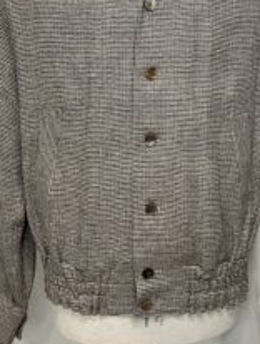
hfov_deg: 27.1
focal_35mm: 54
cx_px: 140
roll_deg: +0.3
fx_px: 539
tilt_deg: -10.6
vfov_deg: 34.5
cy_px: 75
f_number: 1.8
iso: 80
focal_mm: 3.99
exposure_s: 1/50
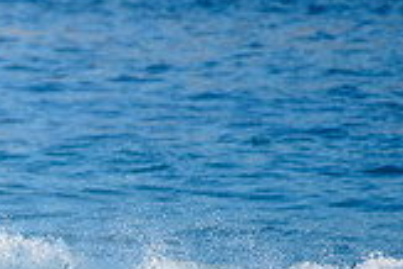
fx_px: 19899
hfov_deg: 1.2
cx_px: -302
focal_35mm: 1776
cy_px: 288
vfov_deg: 0.8
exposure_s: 1/2000
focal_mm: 500
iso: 500
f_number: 5.6
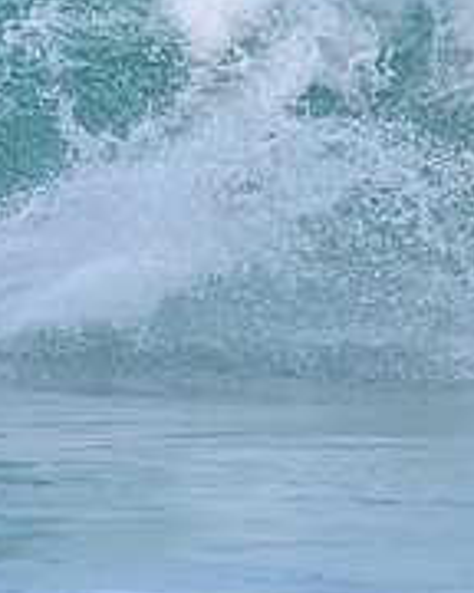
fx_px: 31897
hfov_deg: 0.9
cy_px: 15
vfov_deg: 1.1
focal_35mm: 1819
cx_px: -382
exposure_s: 1/2000
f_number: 11
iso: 1800
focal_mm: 600
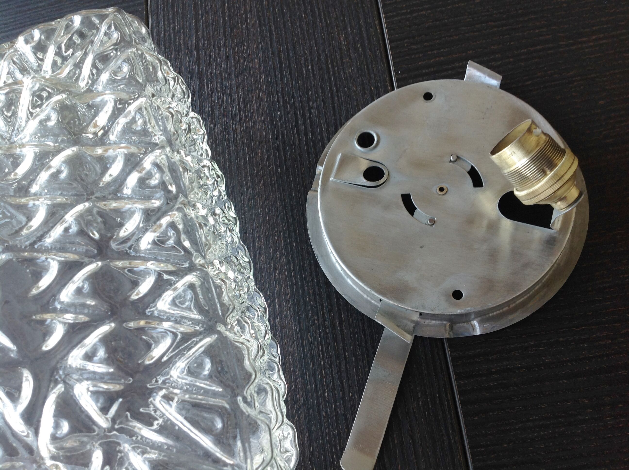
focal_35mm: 35
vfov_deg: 40.6
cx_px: 314
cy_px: 235
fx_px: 635
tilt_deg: -70.1
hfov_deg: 52.7
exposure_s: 1/17
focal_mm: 4.28
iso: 50
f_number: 2.4
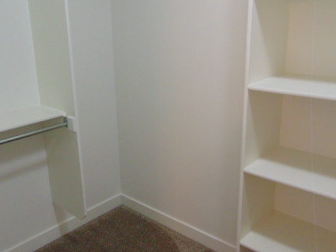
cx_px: 145
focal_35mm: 35
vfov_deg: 40.7
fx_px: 340
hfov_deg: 52.4
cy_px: 118
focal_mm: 4.5
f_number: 3
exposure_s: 1/30
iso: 250
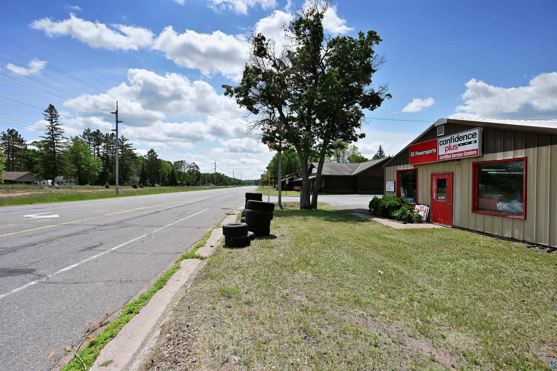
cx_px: 278
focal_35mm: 16
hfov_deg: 96.7
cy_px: 186
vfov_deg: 73.7
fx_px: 248
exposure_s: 1/2000
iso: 250
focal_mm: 16
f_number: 5.6
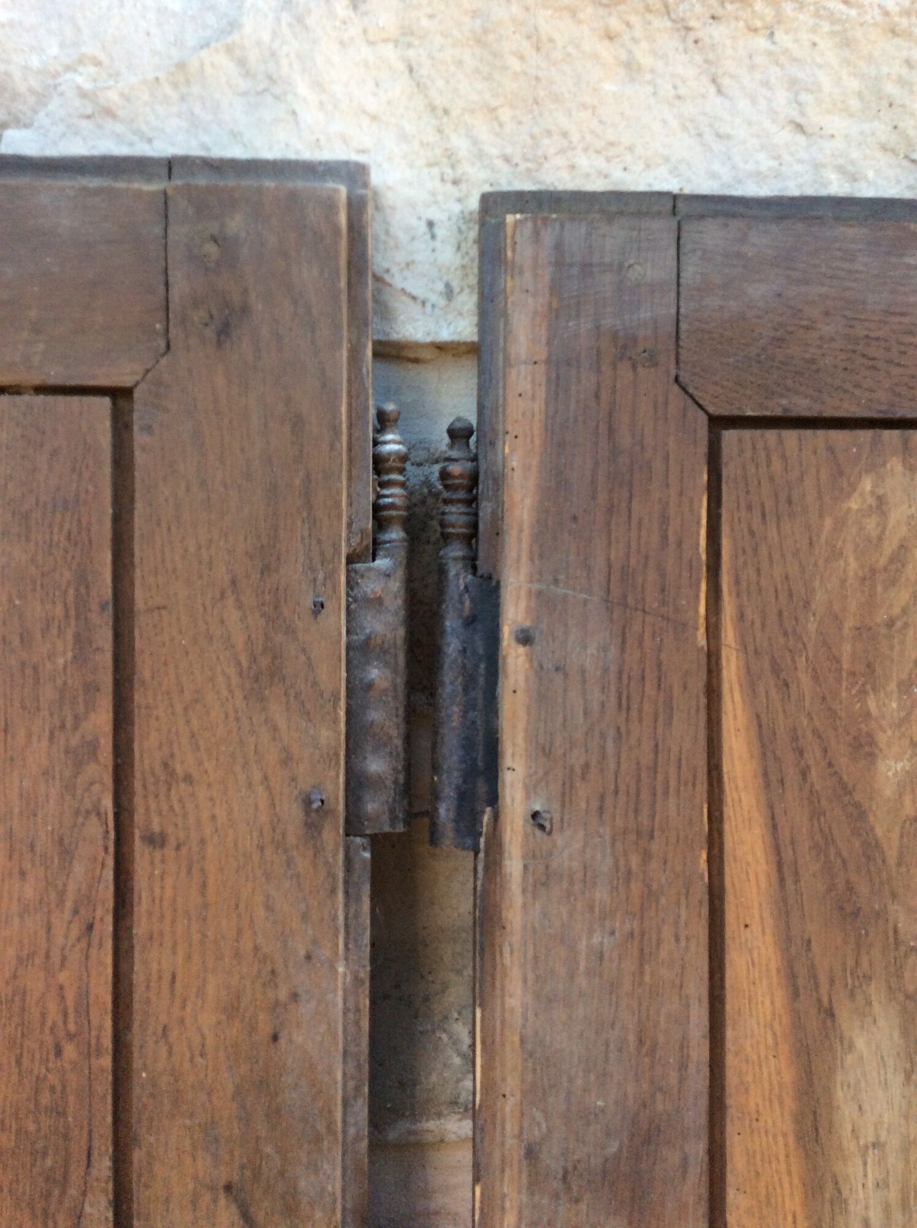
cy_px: 614
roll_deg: -0.7
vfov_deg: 56.9
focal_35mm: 32
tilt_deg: -11.7
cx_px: 458
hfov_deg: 44.1
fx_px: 1133
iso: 50
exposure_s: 1/100
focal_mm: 3.3
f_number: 2.4
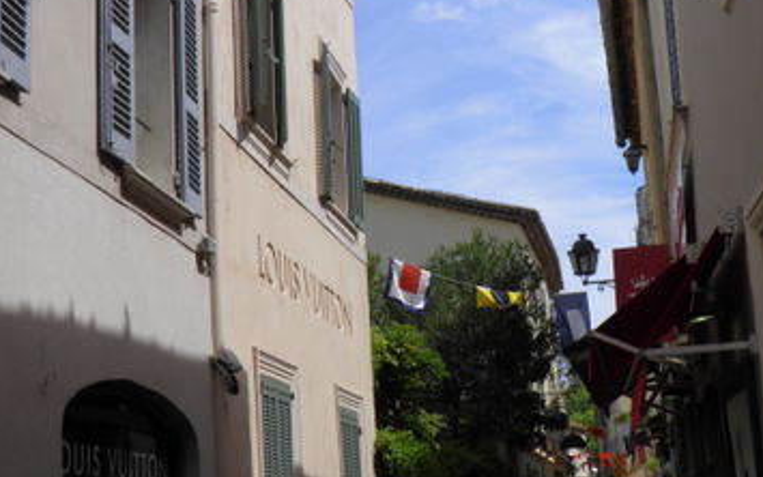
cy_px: 165
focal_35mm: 63
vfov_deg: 20.6
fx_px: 1310
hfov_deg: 32.2
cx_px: 512
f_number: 6
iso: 100
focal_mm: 7.9
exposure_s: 1/640
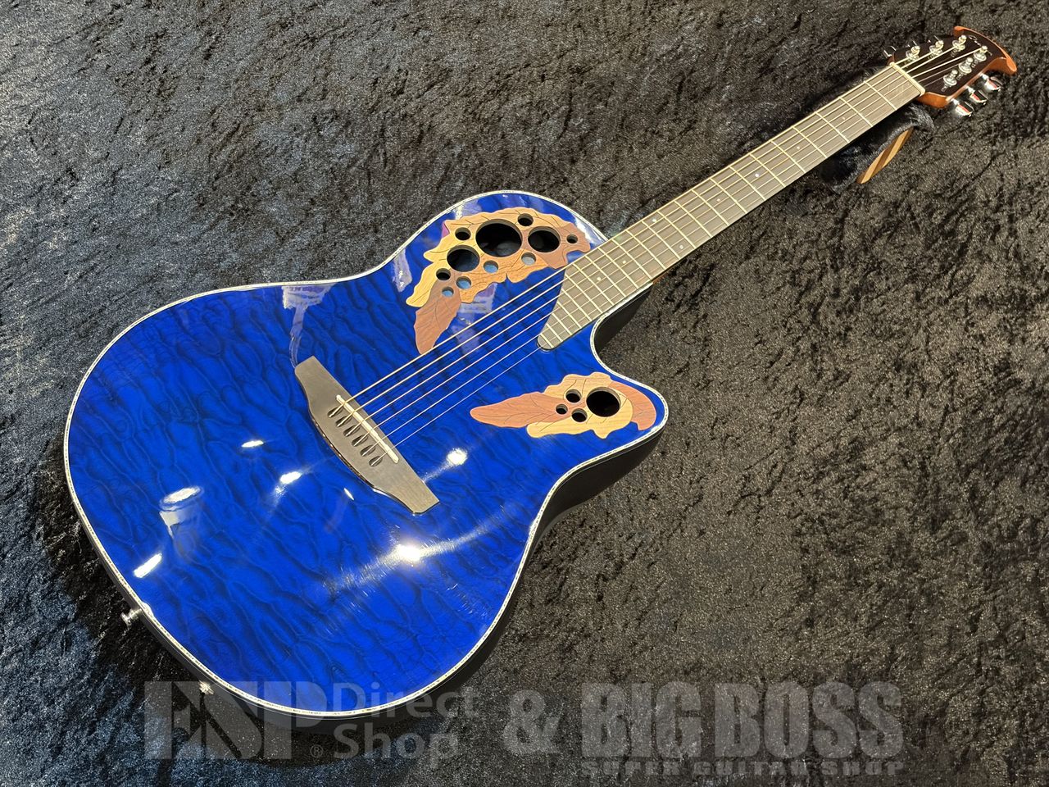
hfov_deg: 36.8
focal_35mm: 52
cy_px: 394
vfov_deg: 28.0
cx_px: 524
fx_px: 1576
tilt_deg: -65.5
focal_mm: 5.96
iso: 320
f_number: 1.6
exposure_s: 1/30
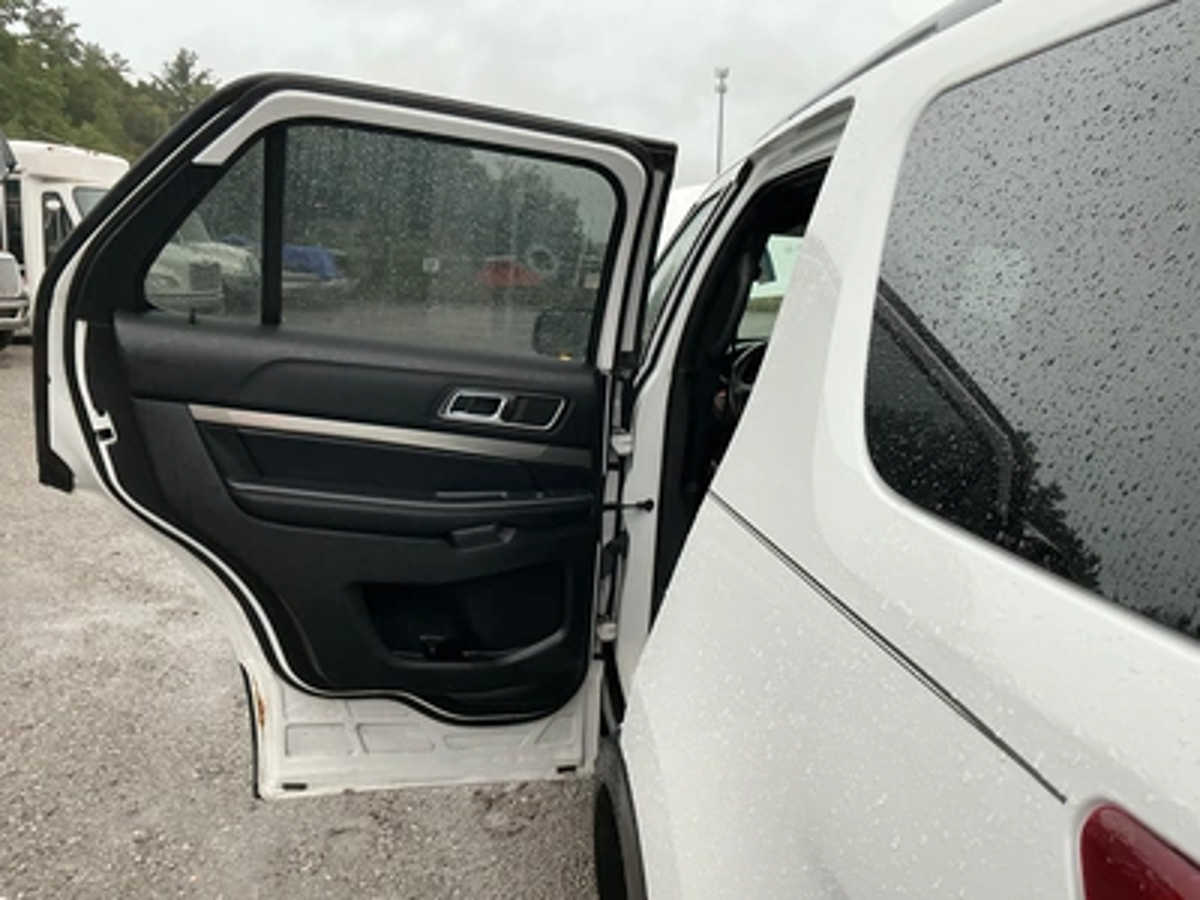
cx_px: 600
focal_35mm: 28
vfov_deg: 49.7
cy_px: 450
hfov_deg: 63.4
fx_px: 971
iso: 64
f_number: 1.8
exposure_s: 1/68
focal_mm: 3
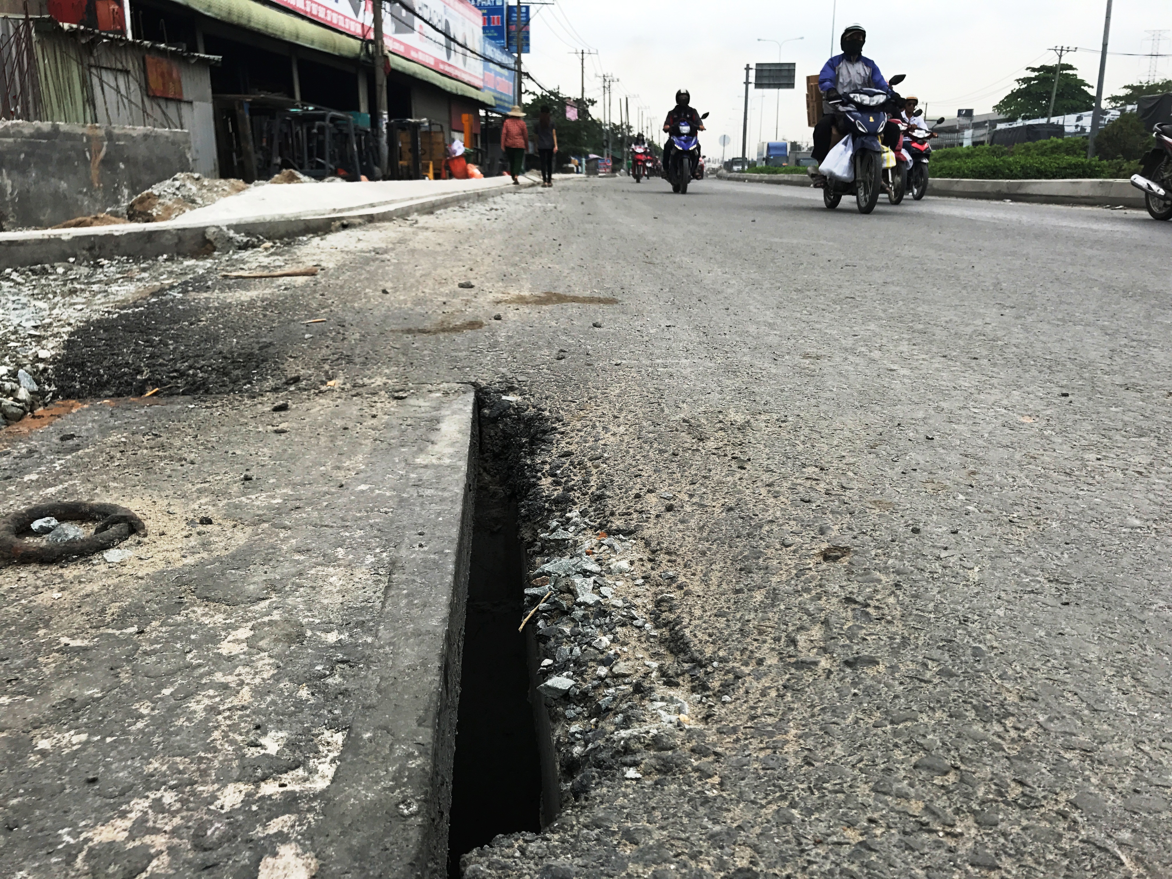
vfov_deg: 49.7
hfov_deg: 63.4
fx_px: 948
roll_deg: +0.7
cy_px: 440
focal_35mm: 28
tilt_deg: -14.9
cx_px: 586
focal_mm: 3.99
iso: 20
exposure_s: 1/1064
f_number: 1.8
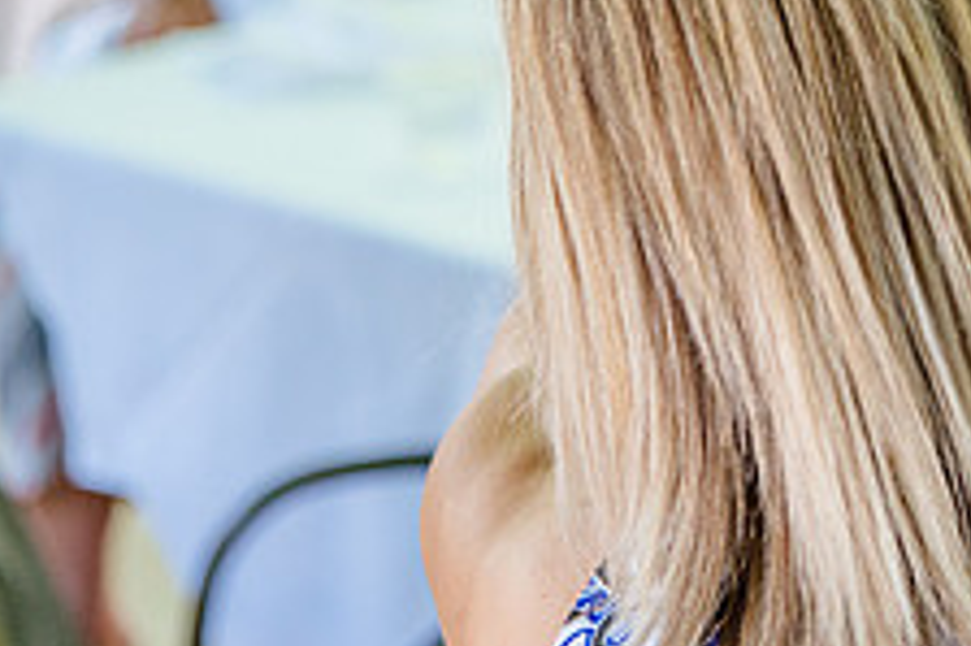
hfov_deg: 9.7
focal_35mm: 212
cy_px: -43
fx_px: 5714
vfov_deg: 6.4
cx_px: 932
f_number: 4
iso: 1600
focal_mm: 82
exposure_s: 1/400
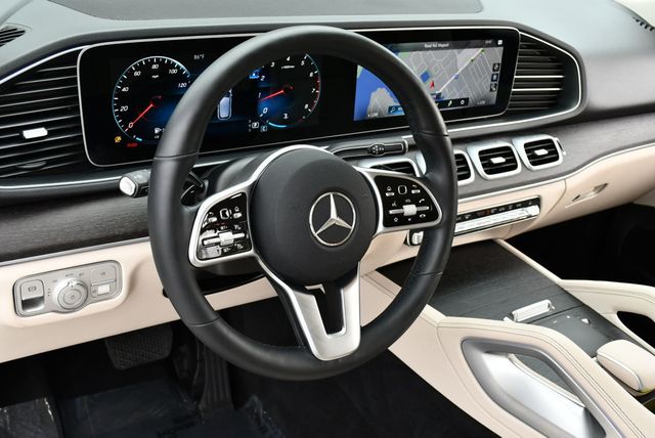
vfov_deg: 33.5
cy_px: 219
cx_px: 328
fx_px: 728
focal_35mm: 40
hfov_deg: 48.4
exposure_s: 1/250
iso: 400
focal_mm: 20
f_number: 4.5
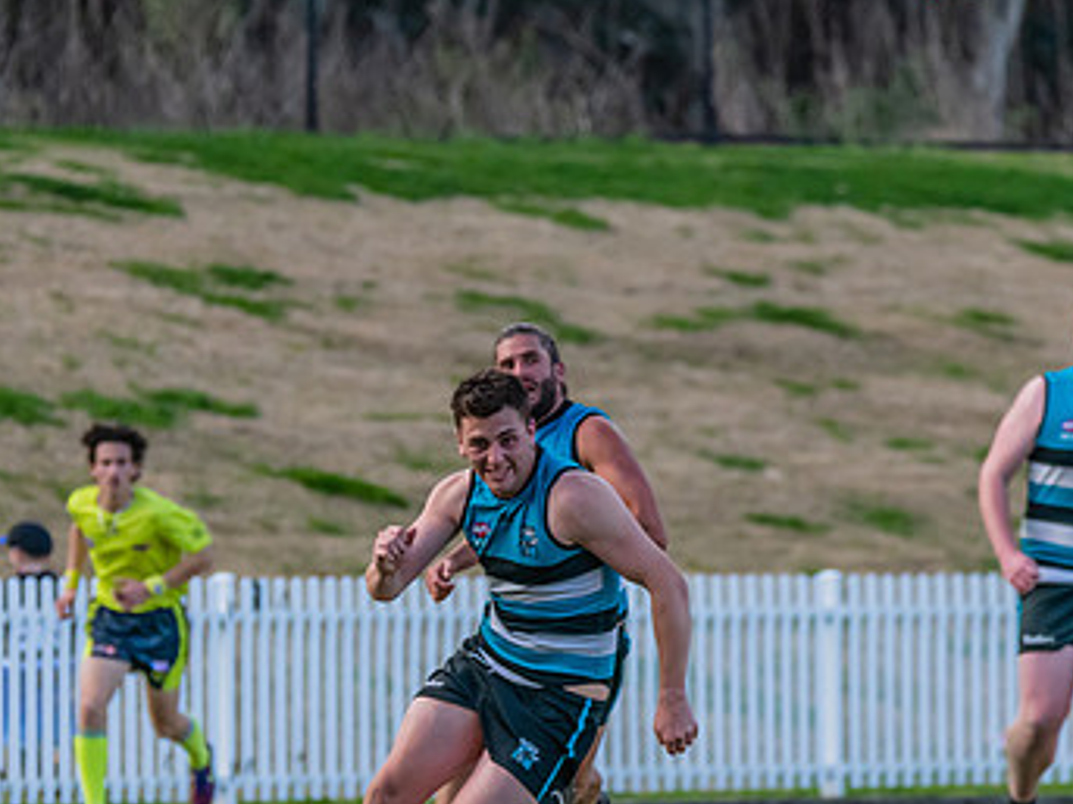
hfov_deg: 3.0
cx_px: 277
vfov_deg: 2.2
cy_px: 555
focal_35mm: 668
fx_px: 20699
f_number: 6
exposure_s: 1/2000
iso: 2000
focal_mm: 350
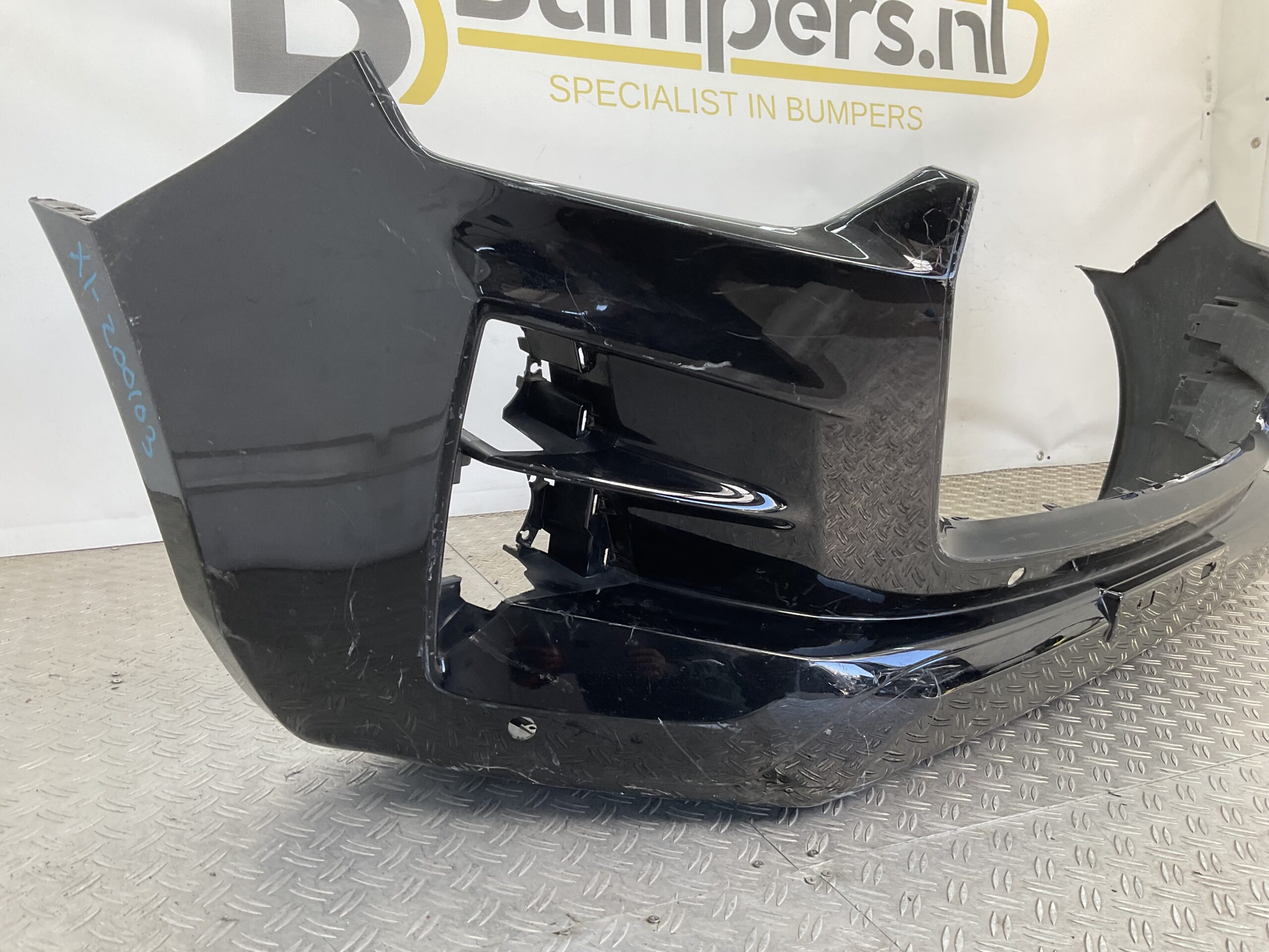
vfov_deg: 48.2
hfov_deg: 61.7
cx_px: 634
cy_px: 476
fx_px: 1063
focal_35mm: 29
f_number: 1.8
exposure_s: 1/100
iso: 20
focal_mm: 3
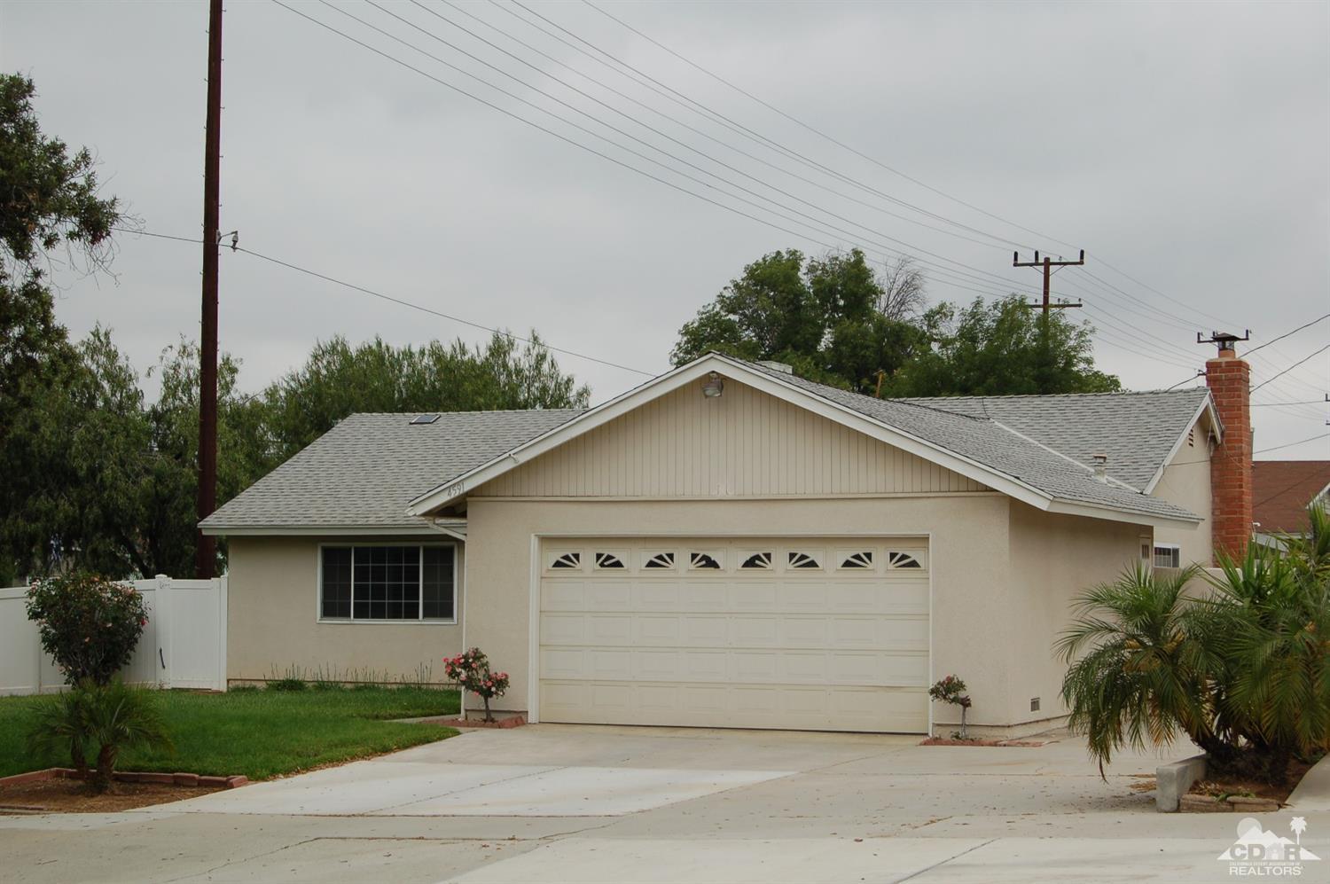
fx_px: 2325
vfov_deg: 21.5
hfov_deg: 31.9
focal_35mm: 63
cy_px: 442
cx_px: 665
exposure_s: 1/320
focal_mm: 42
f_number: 9
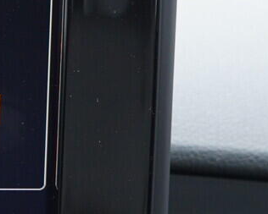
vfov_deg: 10.0
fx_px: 1222
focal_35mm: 154
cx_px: -320
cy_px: 52
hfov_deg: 11.0
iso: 320
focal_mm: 24
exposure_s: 1/40
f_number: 2.8
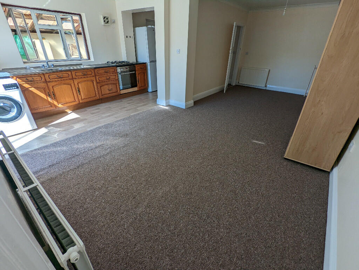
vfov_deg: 78.2
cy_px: 135
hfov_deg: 94.4
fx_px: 166
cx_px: 180
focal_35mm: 16
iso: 48
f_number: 2.2
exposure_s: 1/252
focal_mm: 2.35
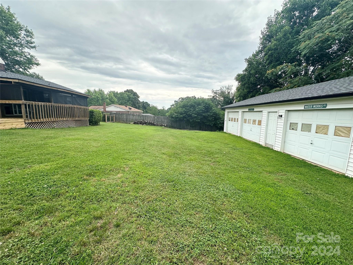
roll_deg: -1.7
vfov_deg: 85.7
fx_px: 143
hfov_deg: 102.1
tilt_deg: -7.5
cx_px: 176
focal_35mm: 14
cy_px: 132
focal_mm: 2.22
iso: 40
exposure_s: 1/473
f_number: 2.2
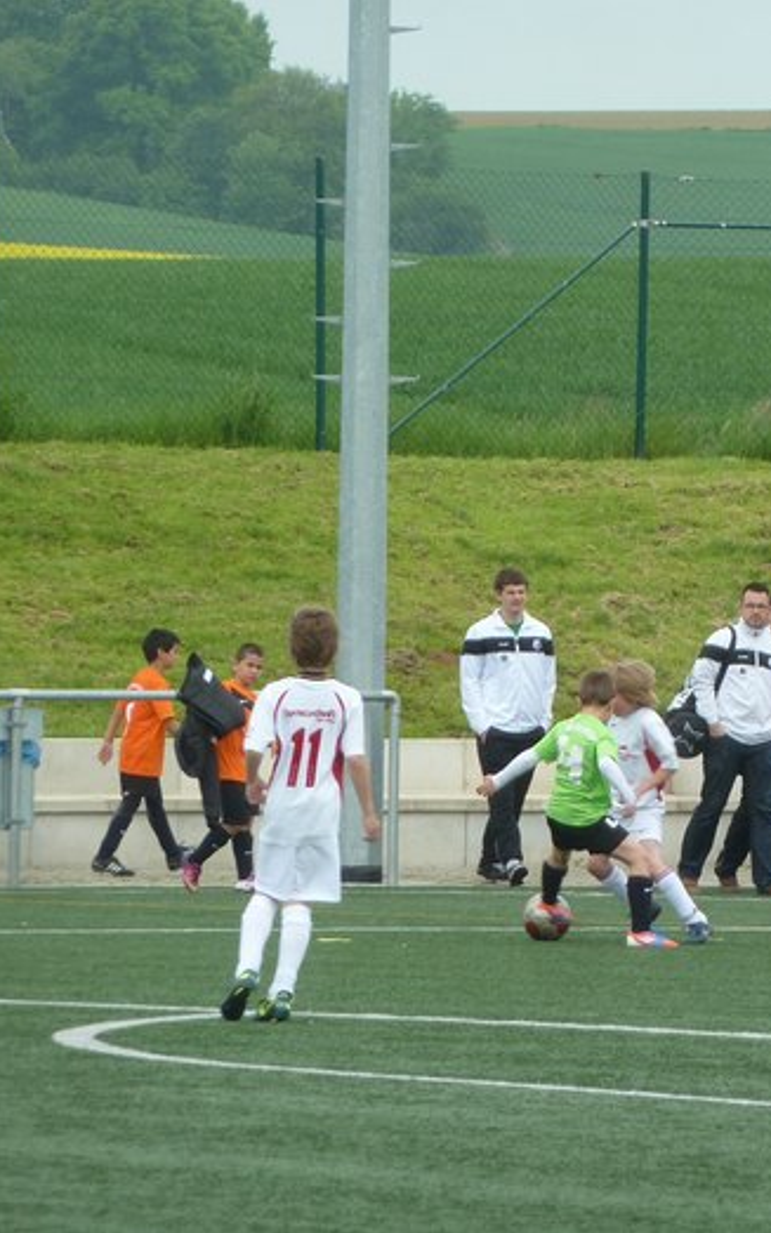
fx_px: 14318
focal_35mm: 426
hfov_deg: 3.1
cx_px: 651
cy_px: 616
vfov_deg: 4.9
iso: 80
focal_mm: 49.2
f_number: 4.9
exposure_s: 1/125
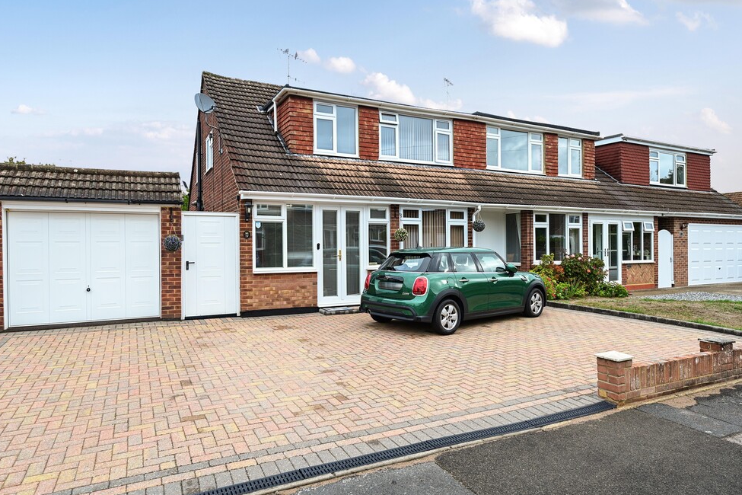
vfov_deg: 59.5
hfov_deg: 81.2
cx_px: 357
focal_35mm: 21
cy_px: 246
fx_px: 433
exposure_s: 1/250
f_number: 5.6
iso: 400
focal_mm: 20
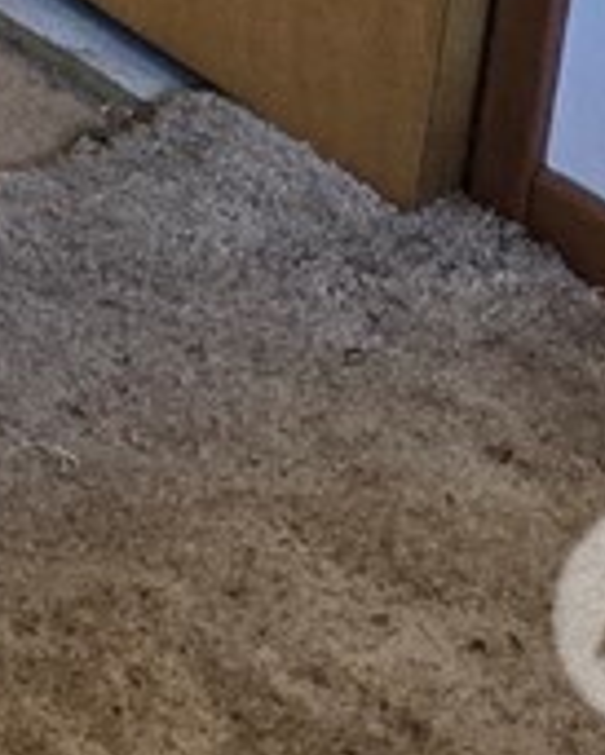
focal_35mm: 210
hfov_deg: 6.1
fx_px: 4696
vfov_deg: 7.5
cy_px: -1854
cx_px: -1833
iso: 500
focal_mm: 5.4
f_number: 1.8
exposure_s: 1/120
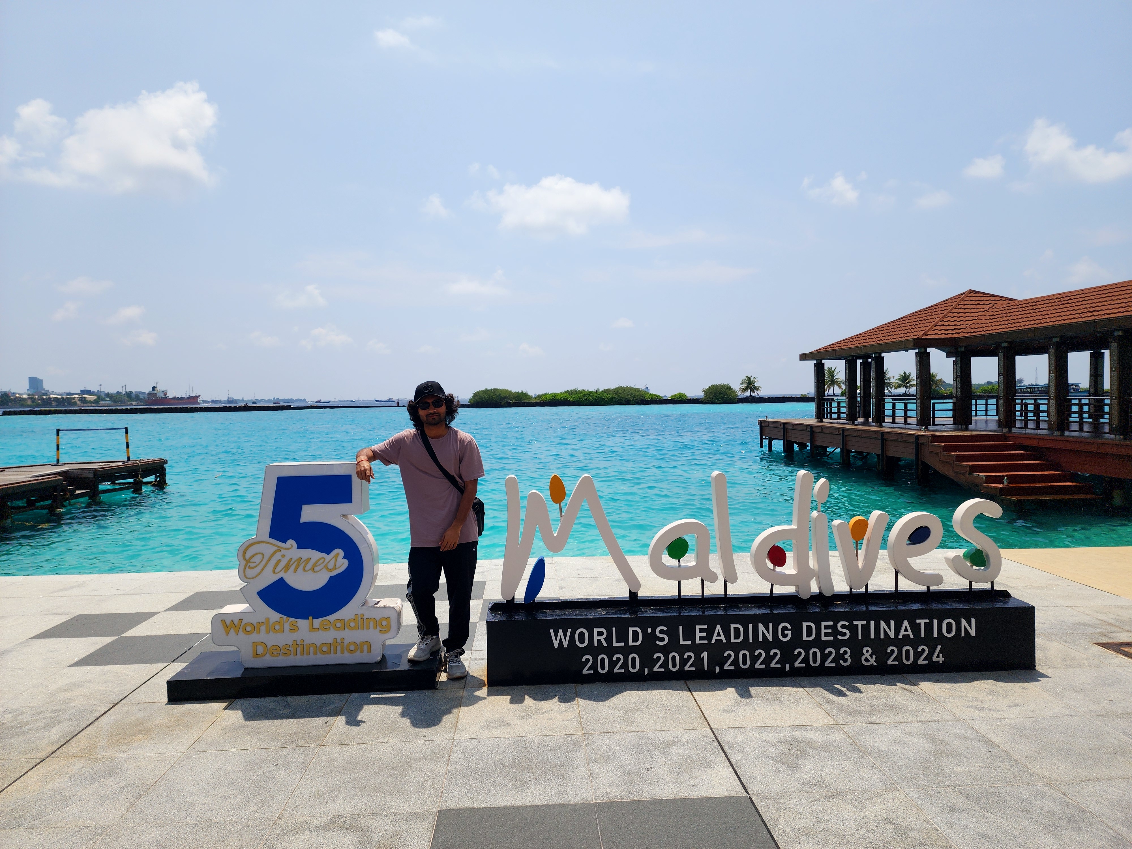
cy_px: 424
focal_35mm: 23
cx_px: 566
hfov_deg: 73.9
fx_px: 752
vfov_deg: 58.9
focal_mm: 6.4
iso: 12
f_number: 1.8
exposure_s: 1/2333
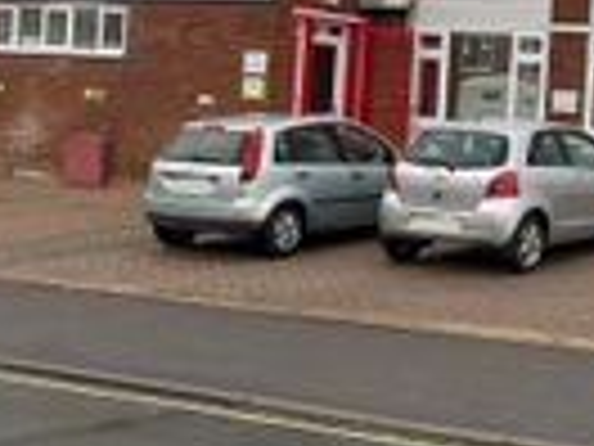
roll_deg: -1.4
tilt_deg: -5.3
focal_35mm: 79
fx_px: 1356
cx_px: 626
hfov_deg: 23.4
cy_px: 81
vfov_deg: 18.5
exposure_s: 1/390
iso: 50
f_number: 1.6
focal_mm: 5.1
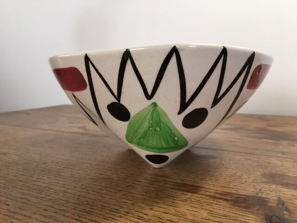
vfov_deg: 48.2
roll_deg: +0.3
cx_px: 148
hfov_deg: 61.7
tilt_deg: -6.8
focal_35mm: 29
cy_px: 112
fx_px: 249
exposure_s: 1/33
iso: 80
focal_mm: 4.15
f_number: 2.2
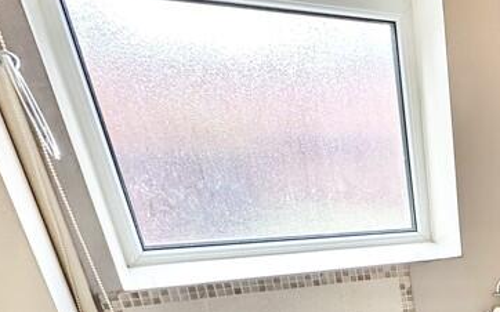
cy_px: 420
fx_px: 572
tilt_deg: -28.4
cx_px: 588
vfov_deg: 25.6
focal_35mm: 42
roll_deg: -3.2
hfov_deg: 37.0
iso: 200
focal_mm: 2.22
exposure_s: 1/100
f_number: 2.2
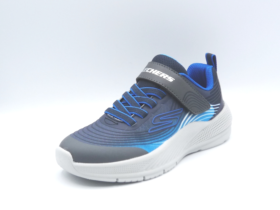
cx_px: 140
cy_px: 105
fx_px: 413
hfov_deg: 37.5
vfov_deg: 28.6
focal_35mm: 51
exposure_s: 1/200
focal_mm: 5.1
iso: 100
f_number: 4.5
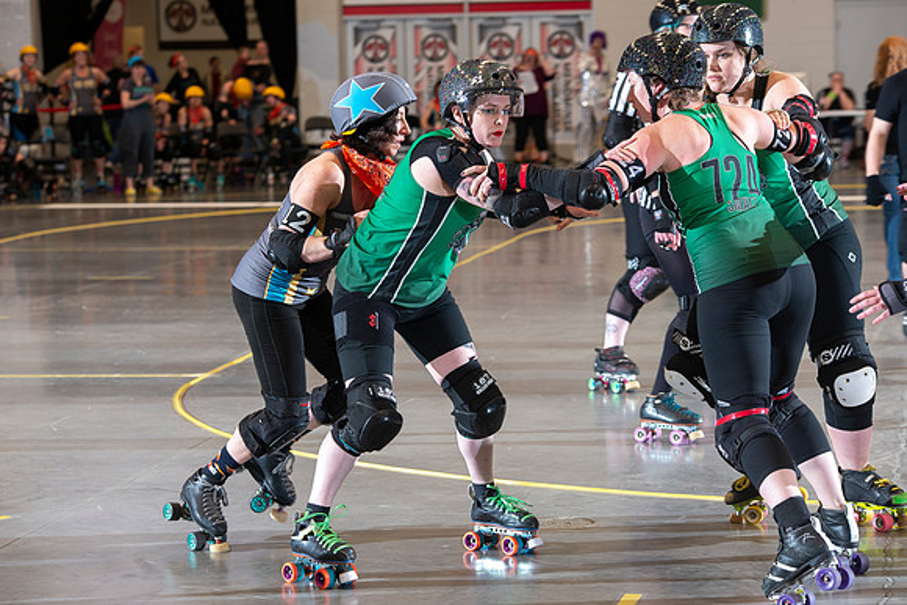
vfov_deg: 12.2
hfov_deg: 18.3
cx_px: 454
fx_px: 2822
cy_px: 302
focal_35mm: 112
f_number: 5.6
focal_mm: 112
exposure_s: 1/160
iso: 640
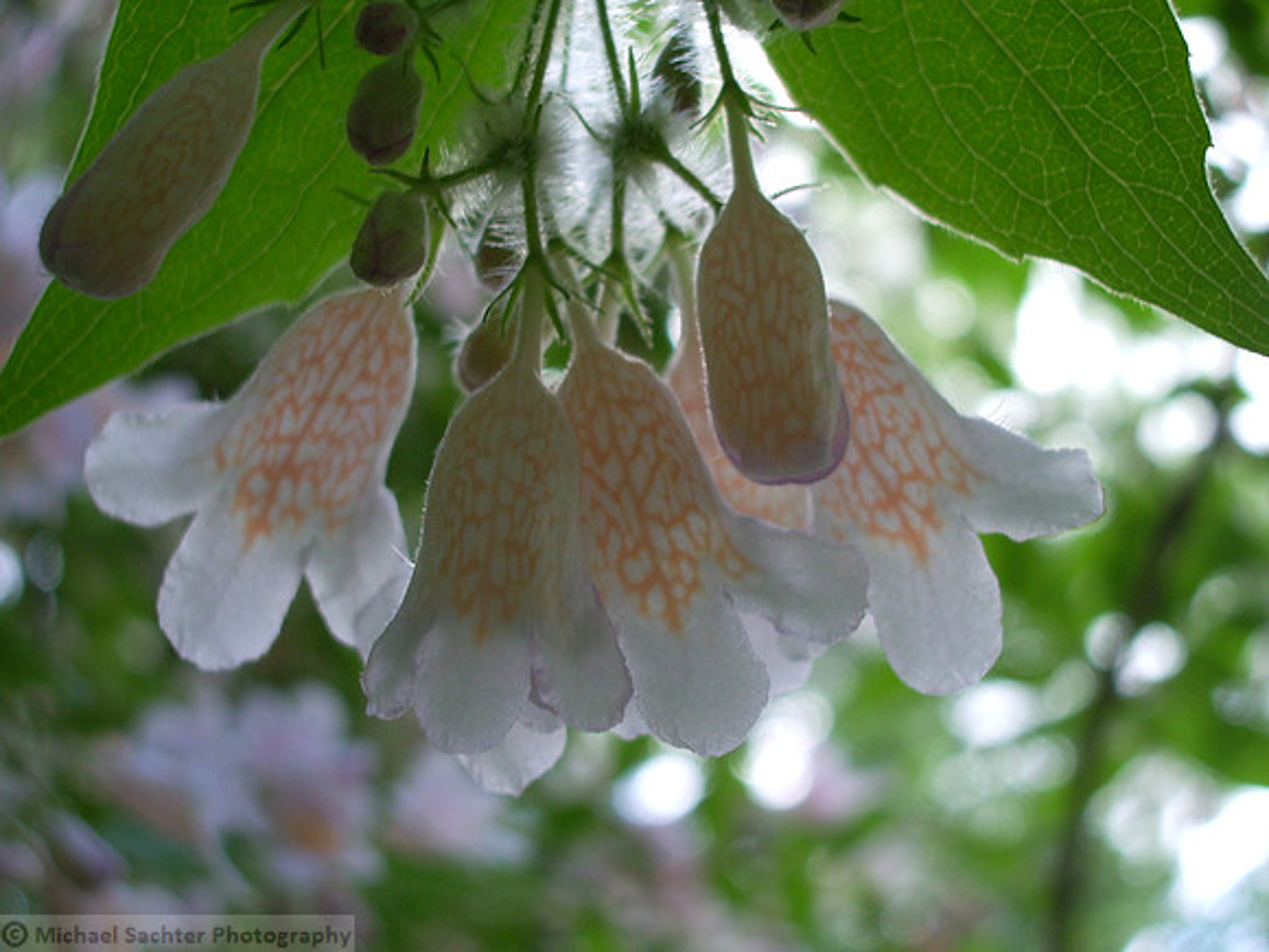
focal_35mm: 62
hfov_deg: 31.2
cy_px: 476
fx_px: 2273
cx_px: 634
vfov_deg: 23.7
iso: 100
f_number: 3.5
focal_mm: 10.2
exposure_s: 1/100
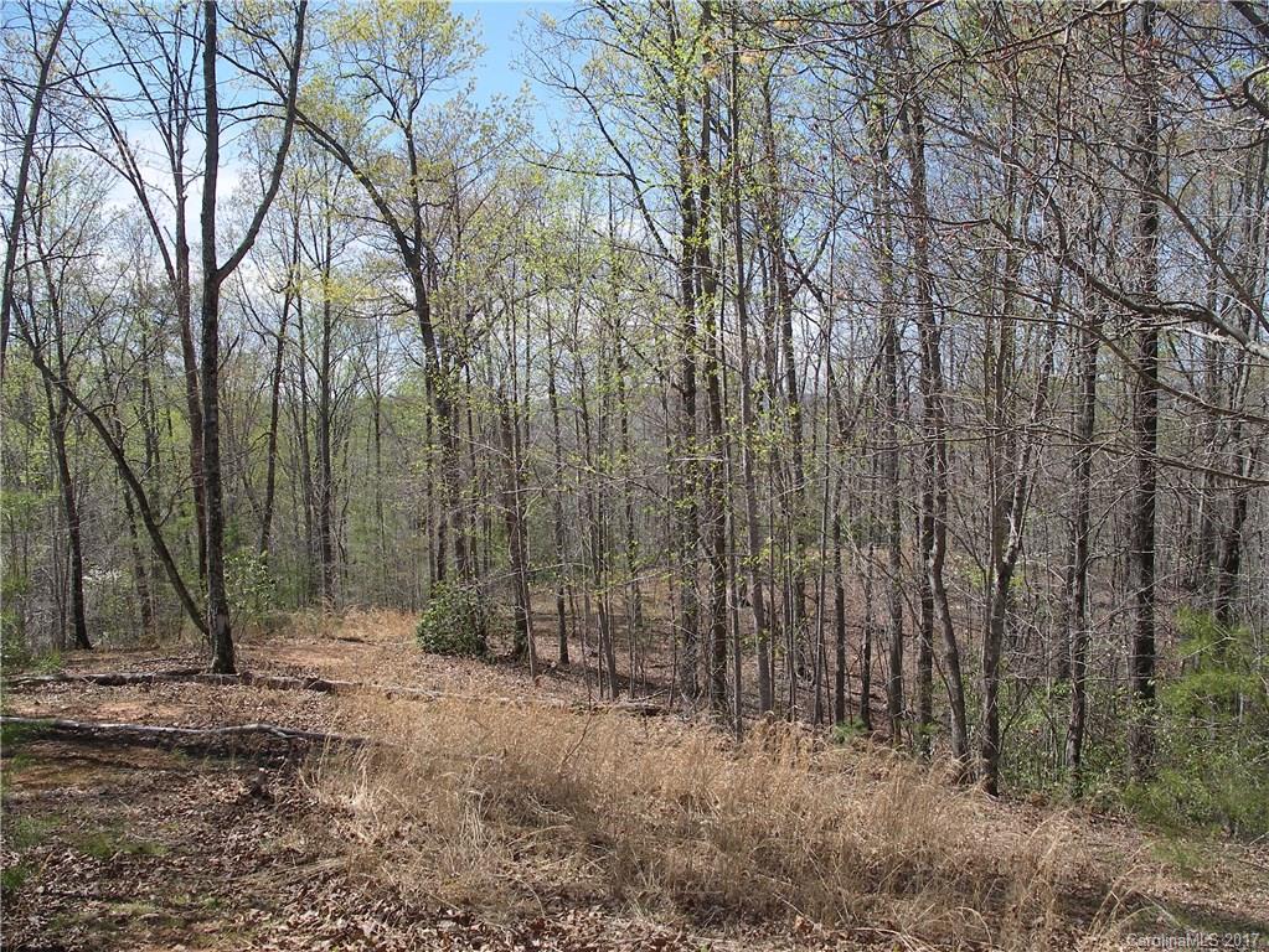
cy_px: 476
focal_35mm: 37
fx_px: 1357
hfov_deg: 50.1
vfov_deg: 38.7
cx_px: 634
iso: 80
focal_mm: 7.8
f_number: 4.2
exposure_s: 1/320
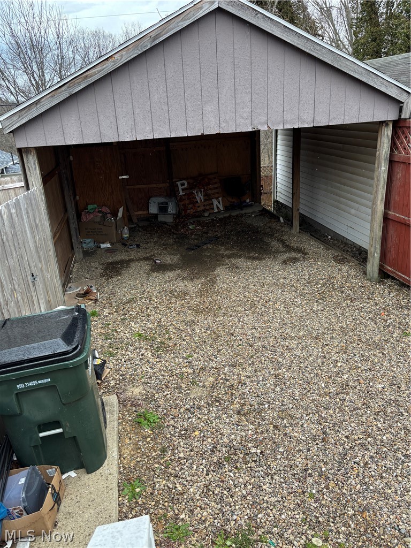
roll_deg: +2.3
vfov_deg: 67.3
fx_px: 412
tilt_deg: -21.6
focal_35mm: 26
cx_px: 206
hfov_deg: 53.1
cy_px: 274
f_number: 1.6
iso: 50
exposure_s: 1/446
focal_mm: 5.96
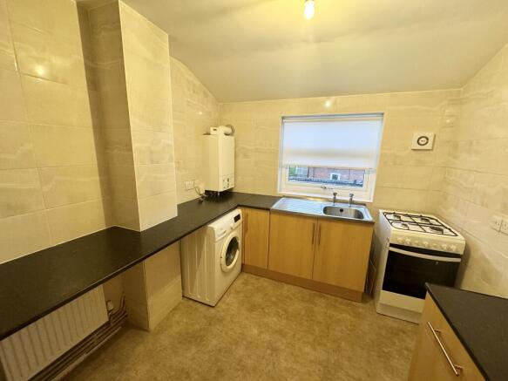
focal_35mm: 14
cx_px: 254
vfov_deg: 85.7
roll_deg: -1.1
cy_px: 190
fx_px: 205
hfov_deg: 102.1
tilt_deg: -11.1
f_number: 2.2
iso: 250
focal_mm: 2.22
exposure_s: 1/50
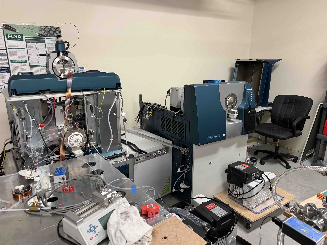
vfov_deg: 54.9
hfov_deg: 69.4
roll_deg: +0.9
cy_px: 121
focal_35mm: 25
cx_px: 163
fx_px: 236
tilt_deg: -14.8
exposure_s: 1/60
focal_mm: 6.76
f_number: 1.78
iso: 200
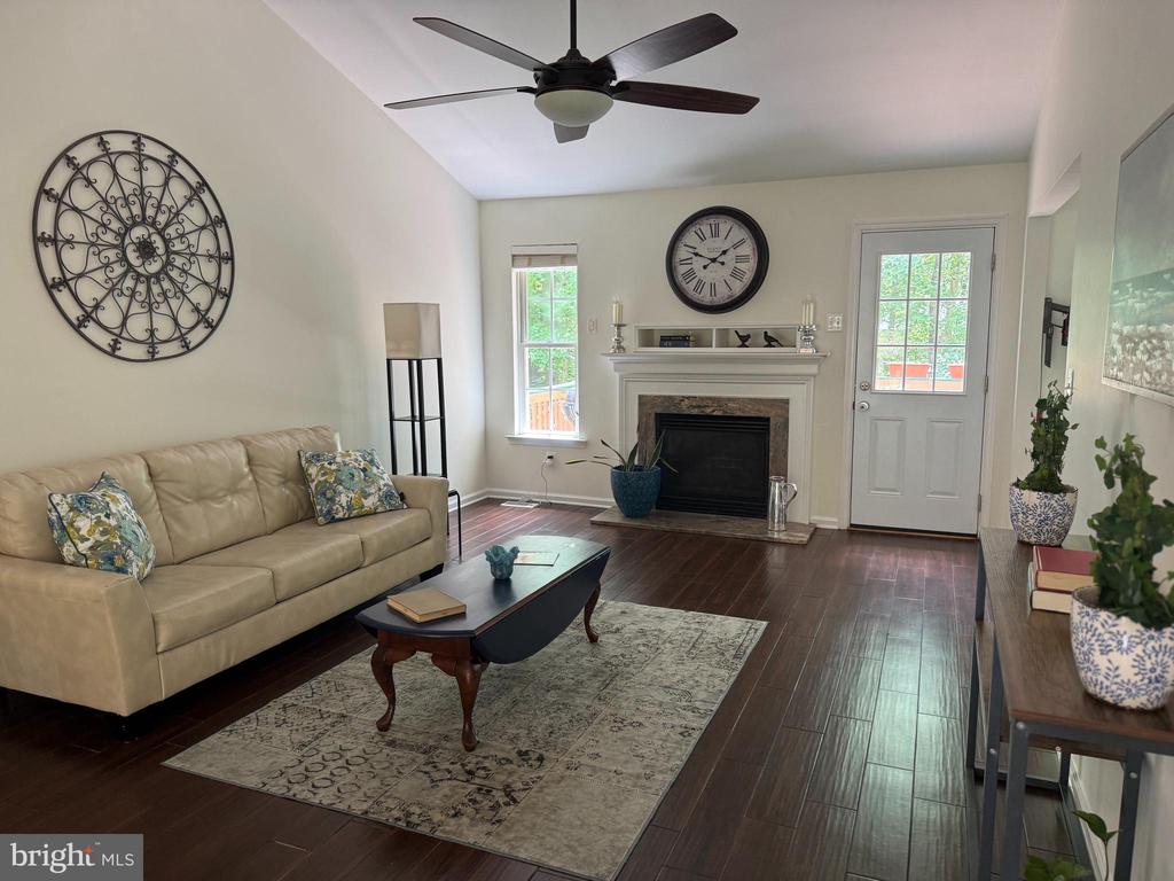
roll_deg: +0.9
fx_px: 814
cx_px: 587
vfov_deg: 56.8
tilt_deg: -7.1
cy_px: 440
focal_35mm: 24
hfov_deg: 71.6
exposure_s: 1/60
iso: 125
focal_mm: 6.76
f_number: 1.78
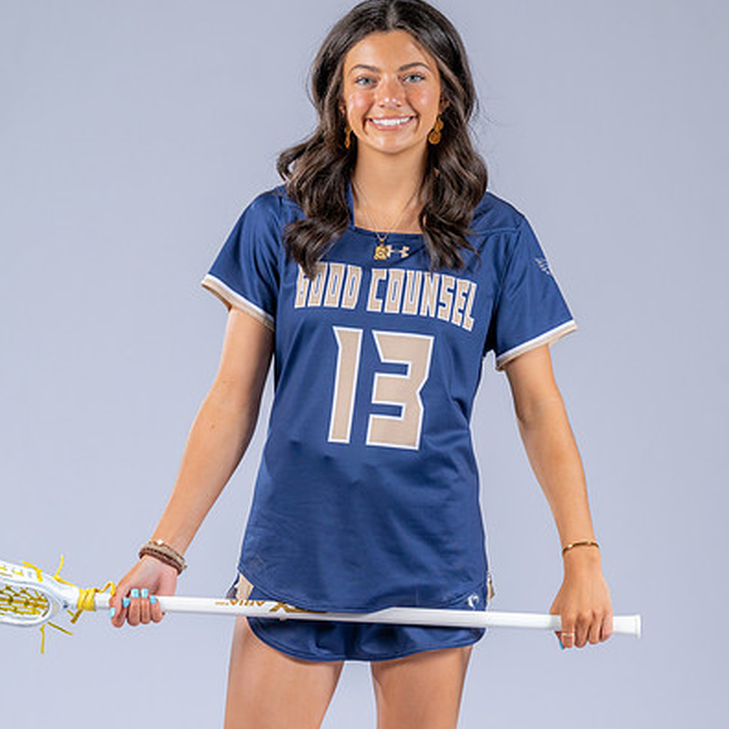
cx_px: 384
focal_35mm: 167
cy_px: 360
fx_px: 3979
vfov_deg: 10.5
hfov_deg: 10.5
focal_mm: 97
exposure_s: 1/200
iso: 250
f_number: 6.3
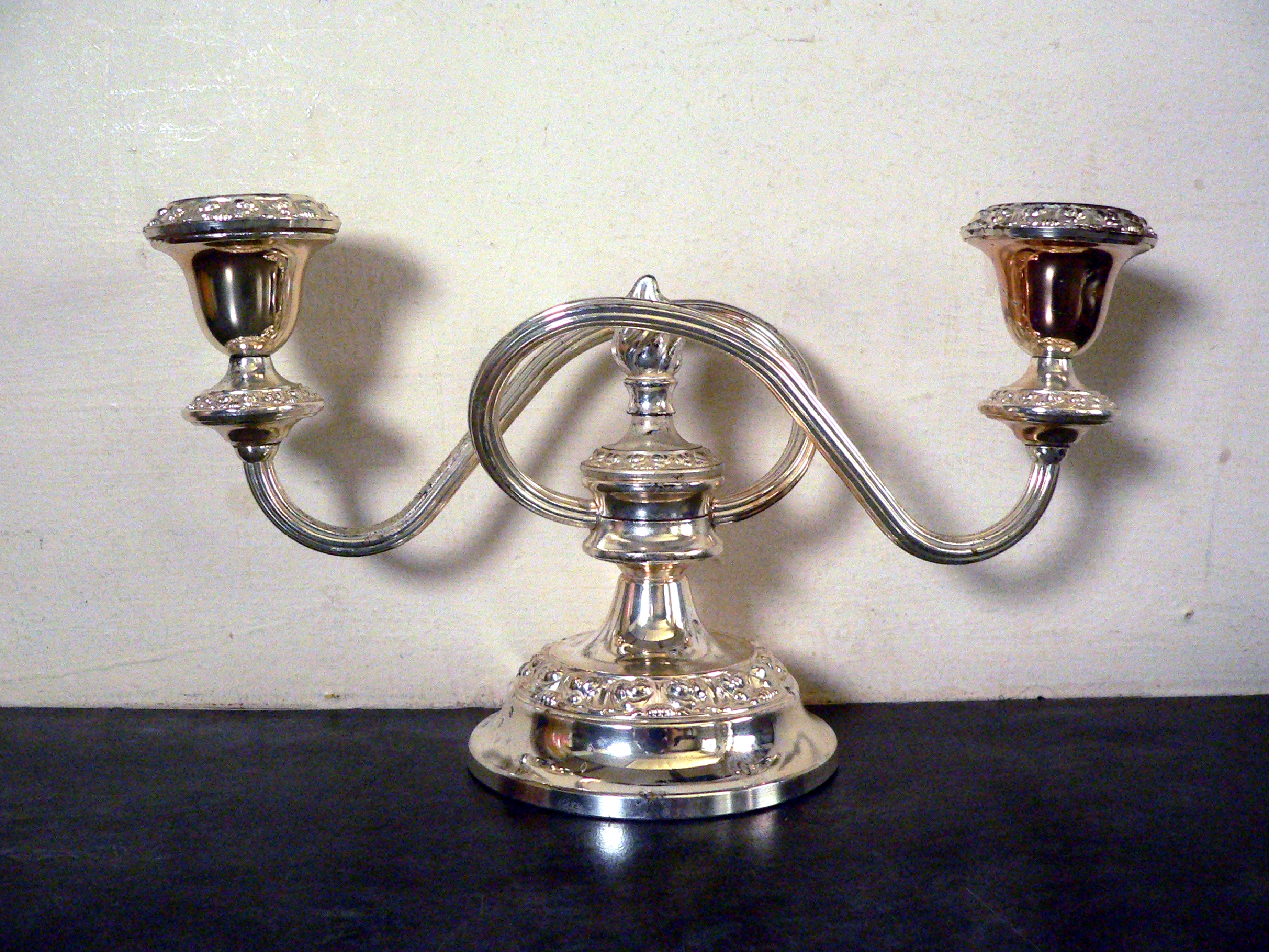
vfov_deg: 39.7
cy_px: 476
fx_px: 1320
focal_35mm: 36
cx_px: 634
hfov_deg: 51.4
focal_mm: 6
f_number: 2.8
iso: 400
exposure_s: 1/40
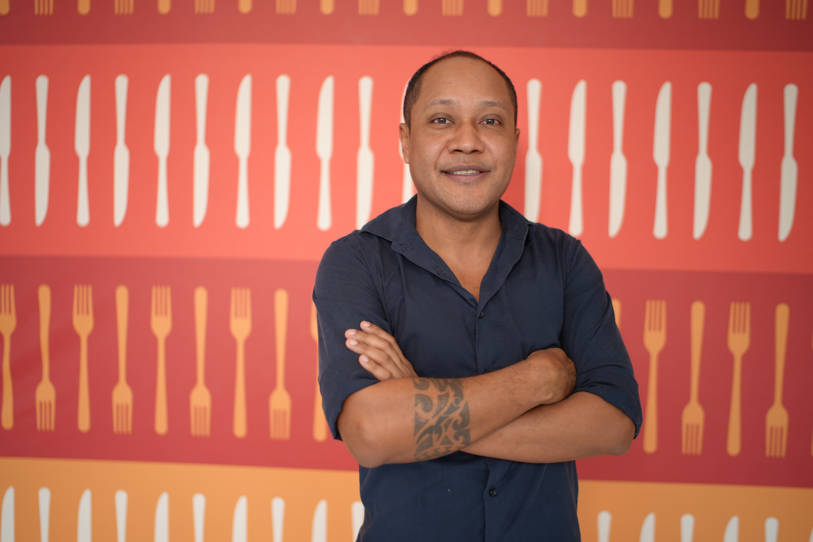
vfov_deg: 36.9
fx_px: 813
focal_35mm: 36
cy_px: 272
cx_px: 410
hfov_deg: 53.1
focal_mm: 35
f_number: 1.4
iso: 100
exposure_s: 1/320
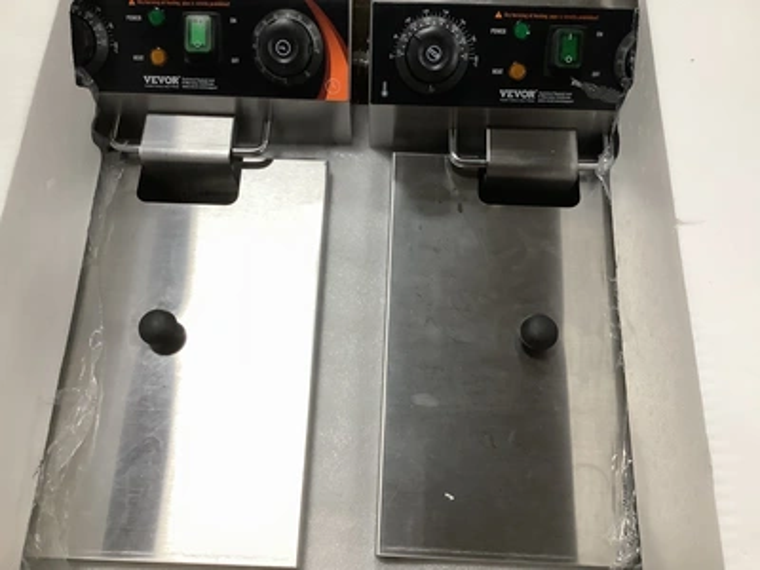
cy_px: 285
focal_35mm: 31
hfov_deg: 58.4
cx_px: 380
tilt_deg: -68.9
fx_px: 681
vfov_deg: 45.4
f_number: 2.4
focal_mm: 3.3
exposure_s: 1/60
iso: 160
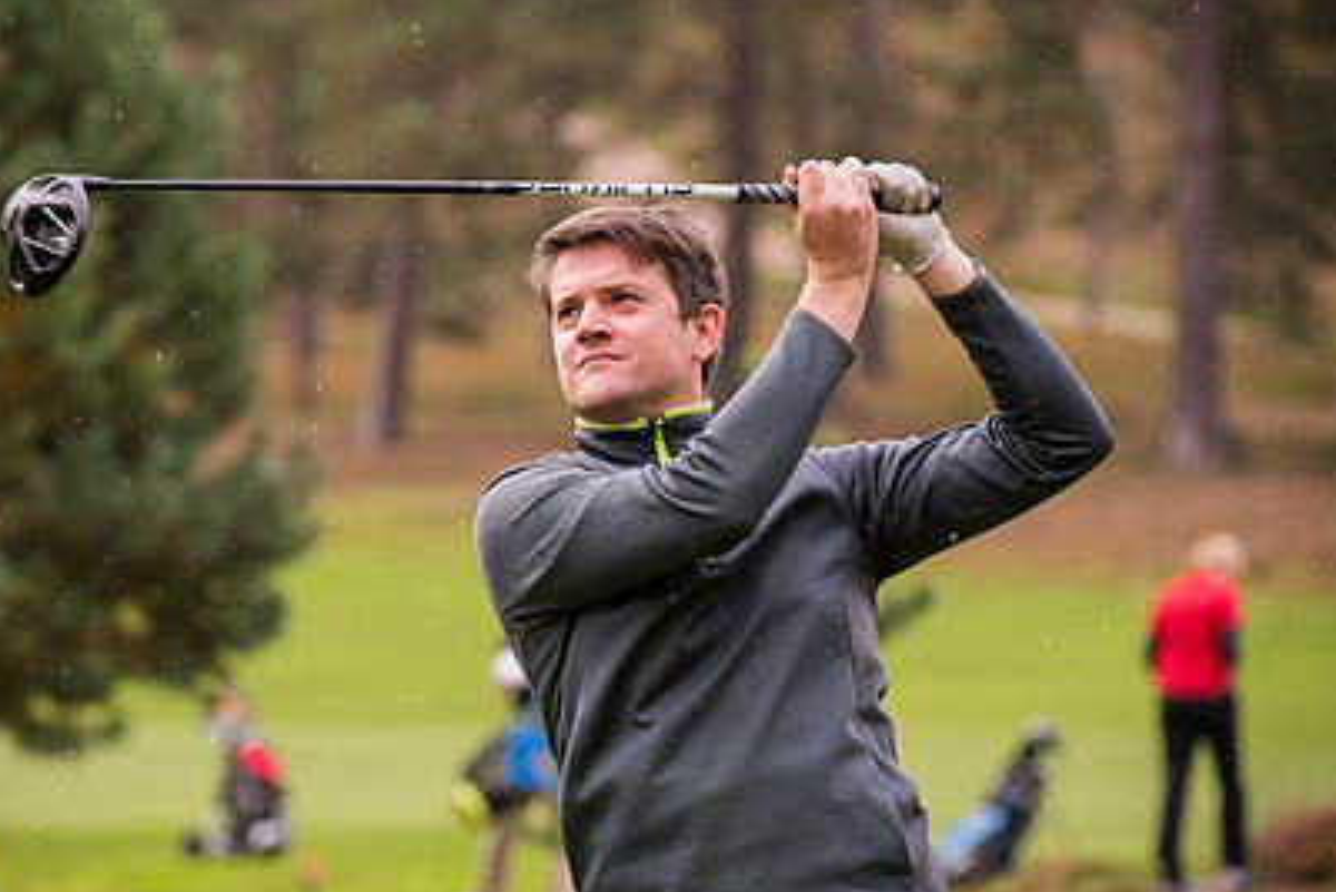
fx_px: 10766
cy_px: 449
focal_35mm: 290
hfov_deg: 7.1
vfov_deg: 4.7
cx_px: 458
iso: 800
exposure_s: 1/1250
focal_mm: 200
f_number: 5
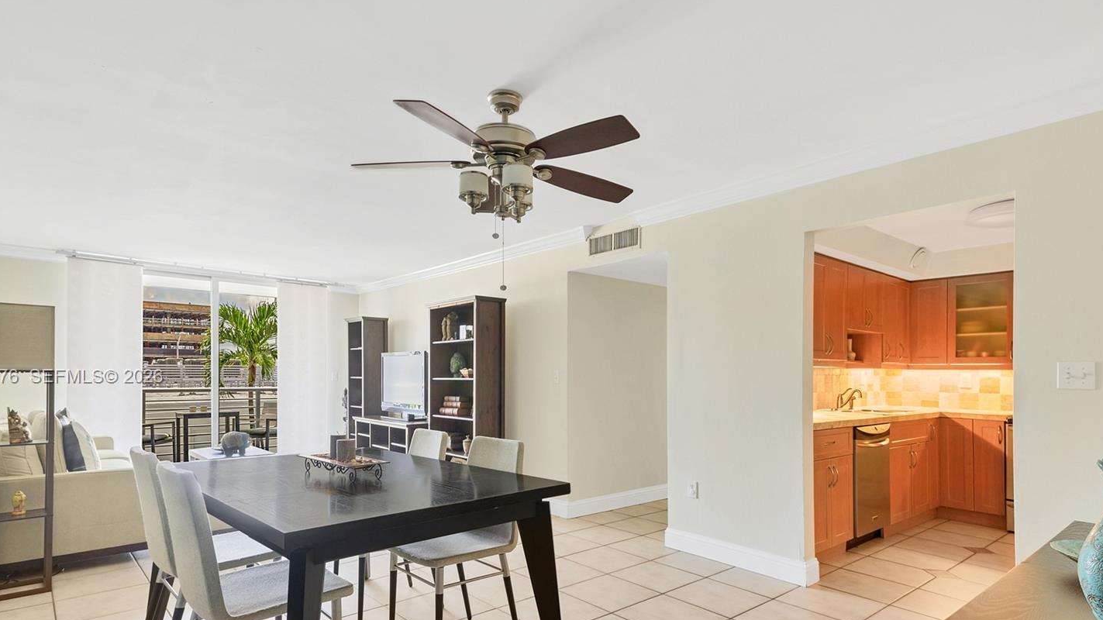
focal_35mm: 20
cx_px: 542
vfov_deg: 55.4
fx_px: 585
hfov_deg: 86.6
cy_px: 378
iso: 200
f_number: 7.1
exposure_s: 1.3
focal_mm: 17
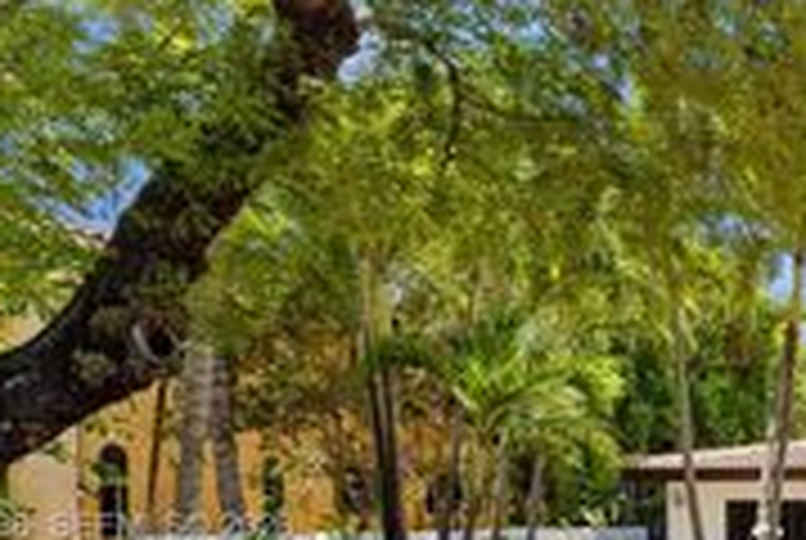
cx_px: 982
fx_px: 875
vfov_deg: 31.9
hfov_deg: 36.9
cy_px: 529
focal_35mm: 39
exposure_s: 1/125
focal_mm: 14
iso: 100
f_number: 9
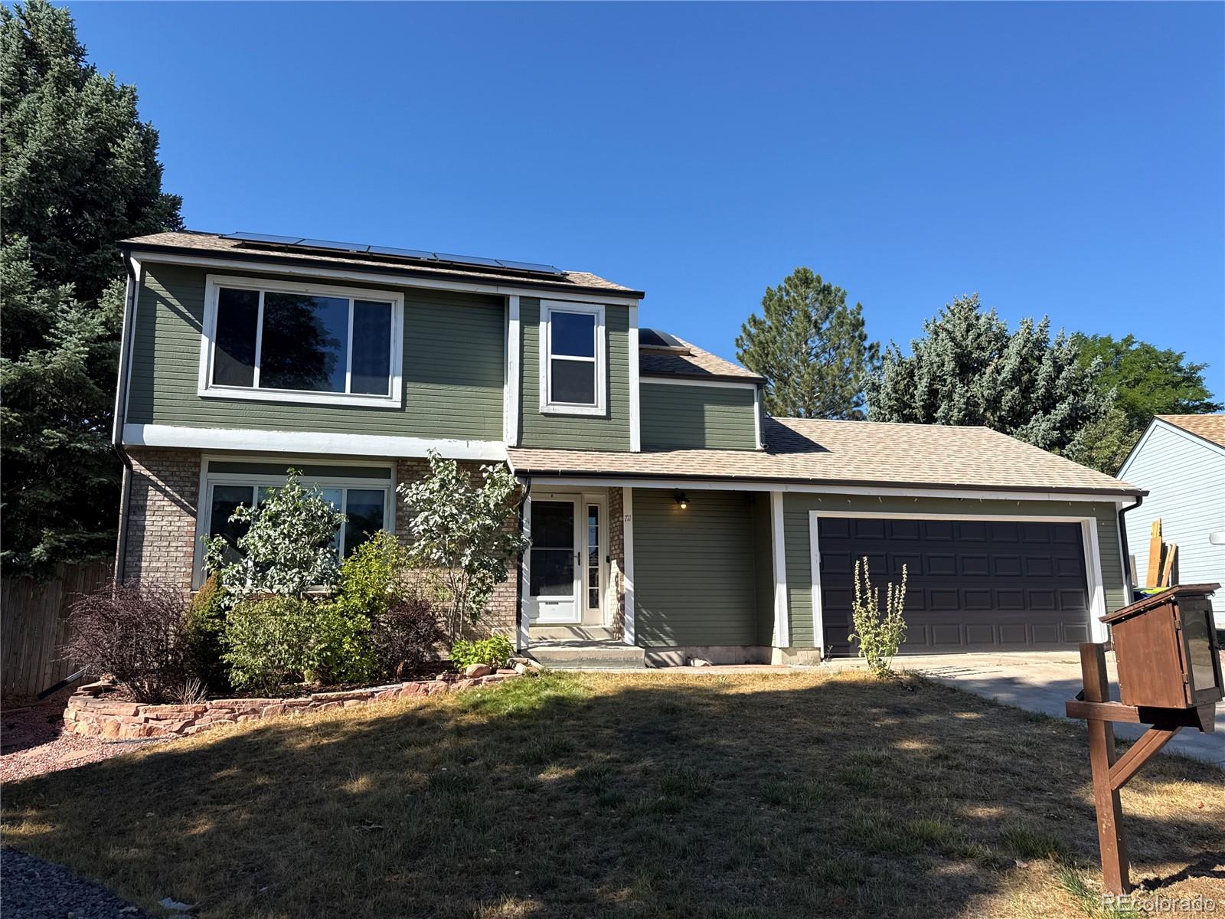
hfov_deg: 71.6
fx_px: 849
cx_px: 612
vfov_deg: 56.8
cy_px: 460
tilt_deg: +9.9
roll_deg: +0.2
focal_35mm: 24
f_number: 1.78
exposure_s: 1/2445
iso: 80
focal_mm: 6.76
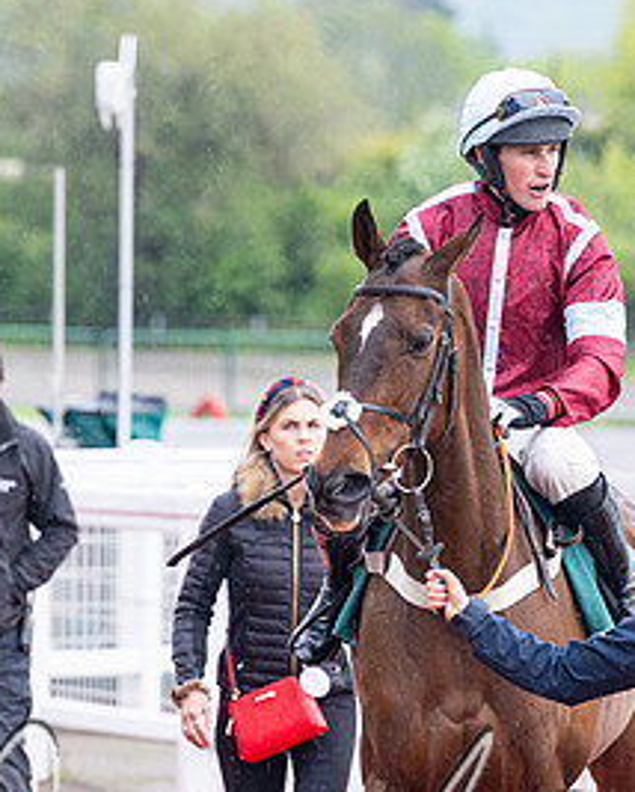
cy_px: 583
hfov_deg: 2.9
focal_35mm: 530
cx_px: 653
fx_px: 12437
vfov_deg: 3.6
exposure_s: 1/500
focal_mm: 200
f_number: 5
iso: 1000
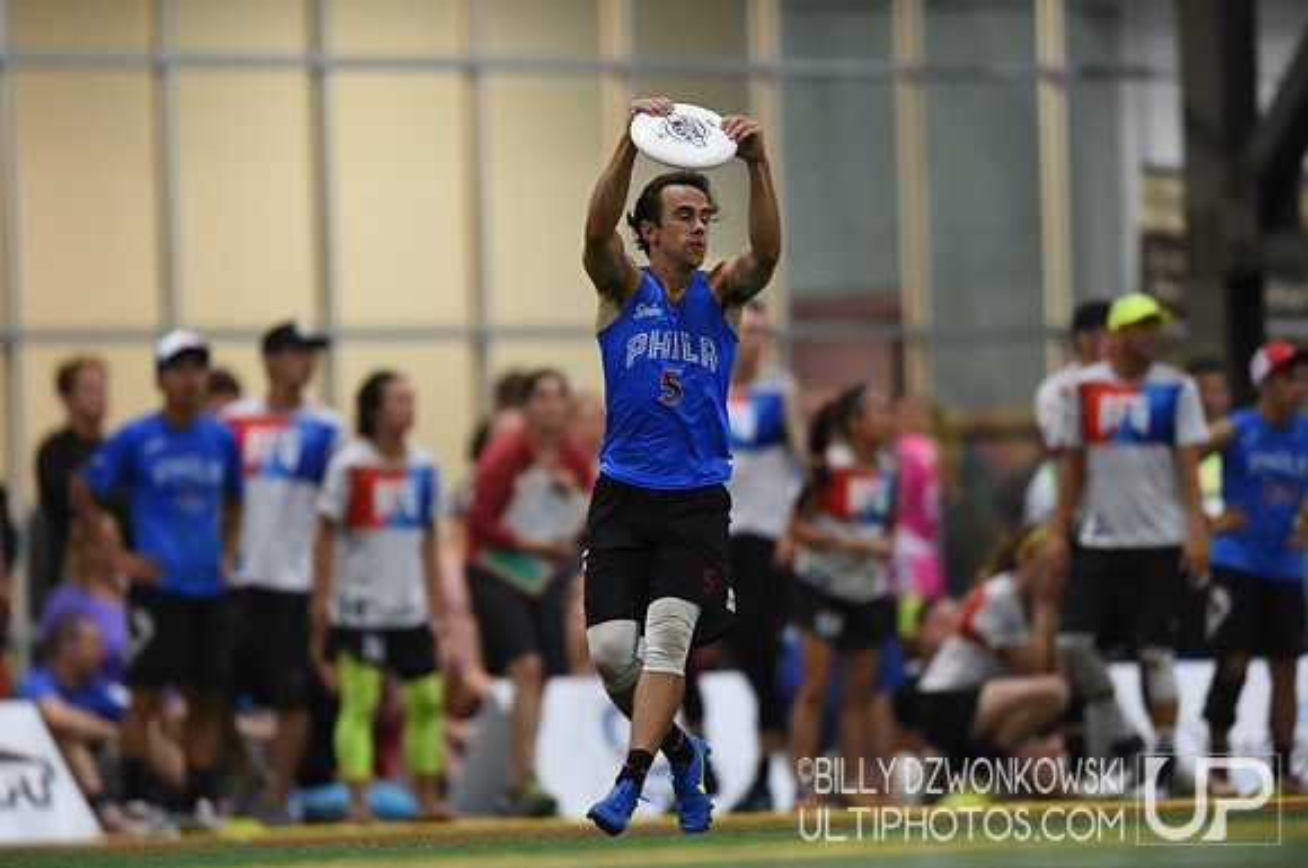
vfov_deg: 3.4
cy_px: 434
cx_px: 654
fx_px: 14513
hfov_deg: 5.2
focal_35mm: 400
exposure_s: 1/640
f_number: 2.8
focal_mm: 400
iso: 10000
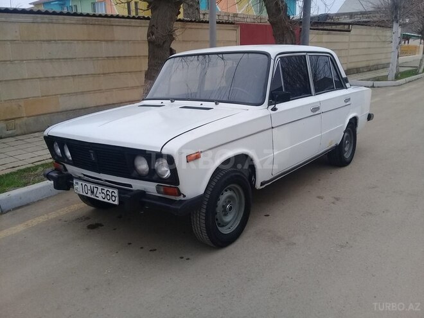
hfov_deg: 58.4
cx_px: 212
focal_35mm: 31
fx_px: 380
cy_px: 159
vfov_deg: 45.4
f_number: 2.2
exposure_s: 1/108
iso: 50
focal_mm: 3.3
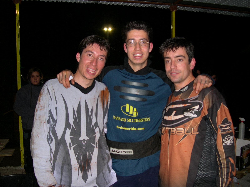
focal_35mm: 38
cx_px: 125
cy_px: 94
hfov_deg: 49.0
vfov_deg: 37.7
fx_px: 274
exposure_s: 1/60
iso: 100
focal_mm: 8
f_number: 2.8
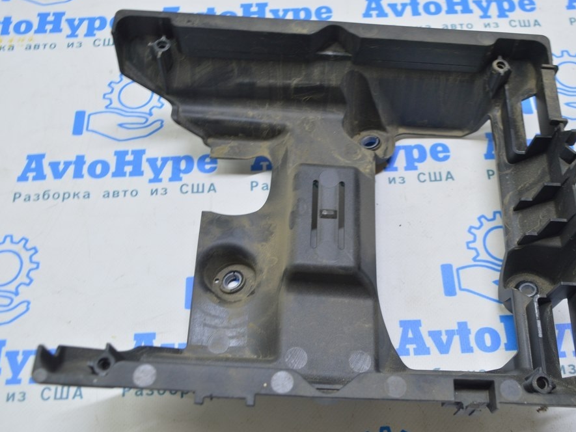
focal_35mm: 40
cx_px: 312
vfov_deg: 36.0
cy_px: 216
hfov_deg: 46.7
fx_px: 666
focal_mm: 24
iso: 400
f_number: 5.6
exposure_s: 1/20
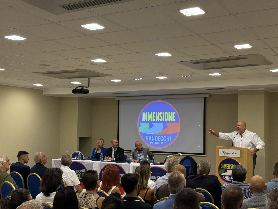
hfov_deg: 39.7
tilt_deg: +3.8
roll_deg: -0.8
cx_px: 139
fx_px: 385
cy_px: 104
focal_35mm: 48
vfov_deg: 30.3
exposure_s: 1/100
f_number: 1.78
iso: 160
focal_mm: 6.76
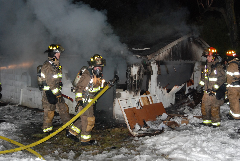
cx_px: 120
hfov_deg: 46.3
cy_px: 80
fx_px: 280
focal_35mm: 42
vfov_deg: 32.0
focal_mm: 28
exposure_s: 1/50
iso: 1000
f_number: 6.3
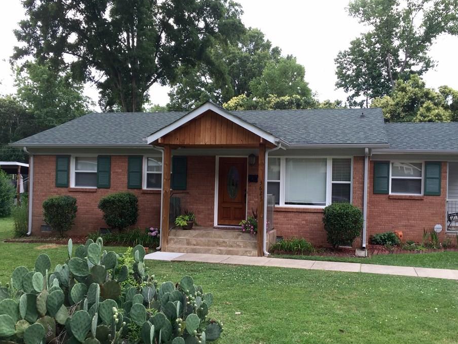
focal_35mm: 33
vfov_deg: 42.9
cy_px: 182
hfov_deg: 55.3
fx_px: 437
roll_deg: -1.8
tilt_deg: +0.9
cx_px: 243
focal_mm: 4.15
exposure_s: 1/50
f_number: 2.2
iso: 32
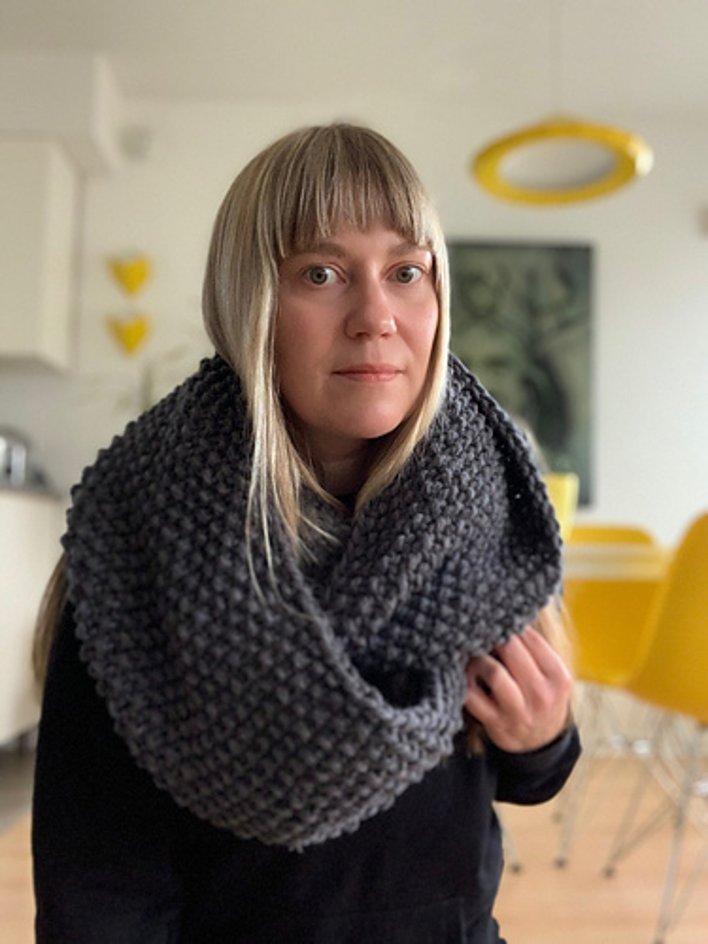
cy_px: 472
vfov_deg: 56.8
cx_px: 354
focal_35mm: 32
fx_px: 873
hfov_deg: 44.2
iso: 320
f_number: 2.2
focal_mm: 2.87
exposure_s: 1/36
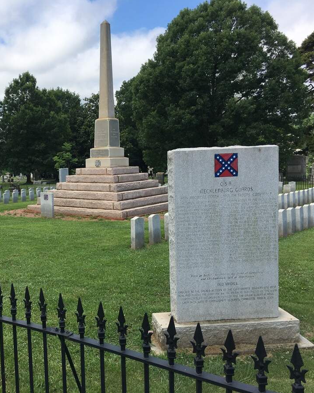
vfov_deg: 47.9
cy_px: 196
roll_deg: +0.5
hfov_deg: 38.2
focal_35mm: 38
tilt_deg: -4.1
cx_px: 80
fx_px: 442
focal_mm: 4.15
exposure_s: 1/1131
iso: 25
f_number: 2.2
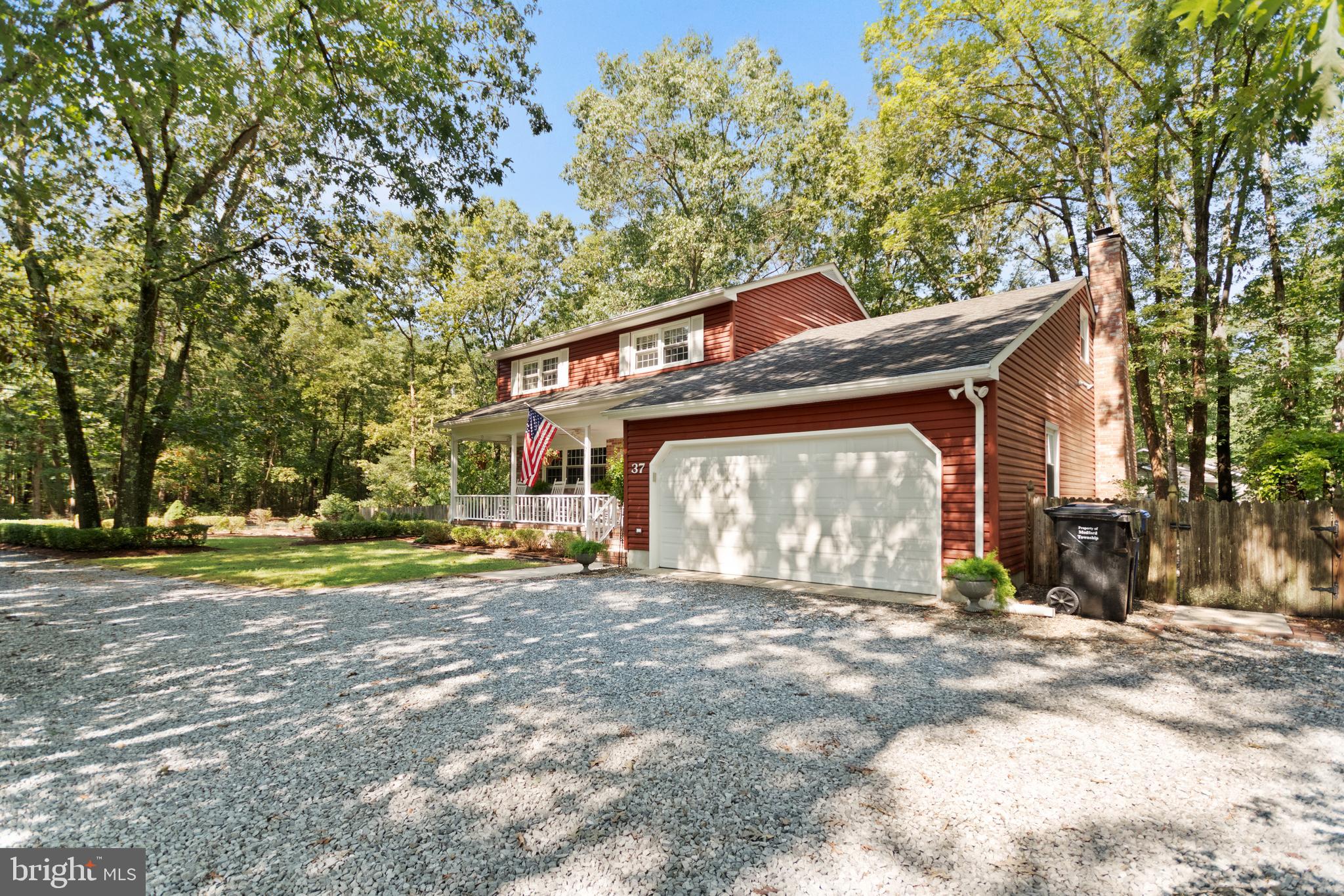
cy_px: 448
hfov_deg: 61.9
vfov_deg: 43.6
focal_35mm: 30
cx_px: 672
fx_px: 1120
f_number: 6.3
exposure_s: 1/200
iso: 320
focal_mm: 20
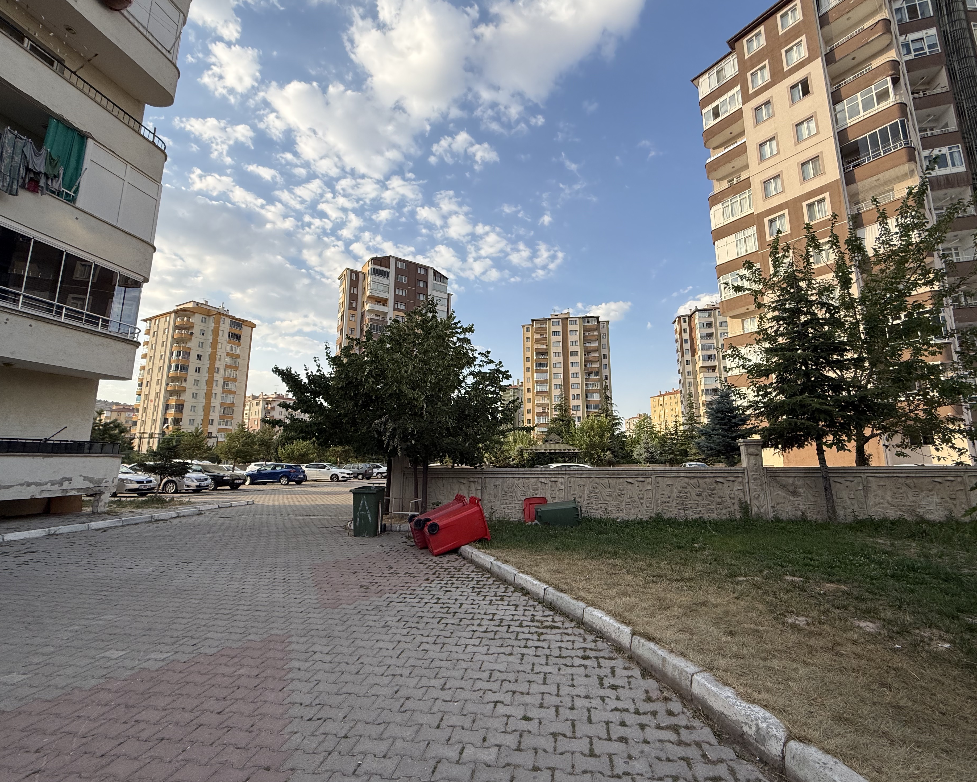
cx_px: 514
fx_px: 434
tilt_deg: +11.0
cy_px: 383
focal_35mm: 15
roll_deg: +0.8
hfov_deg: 96.7
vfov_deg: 84.0
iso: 50
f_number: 2.2
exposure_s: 1/830
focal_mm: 2.22
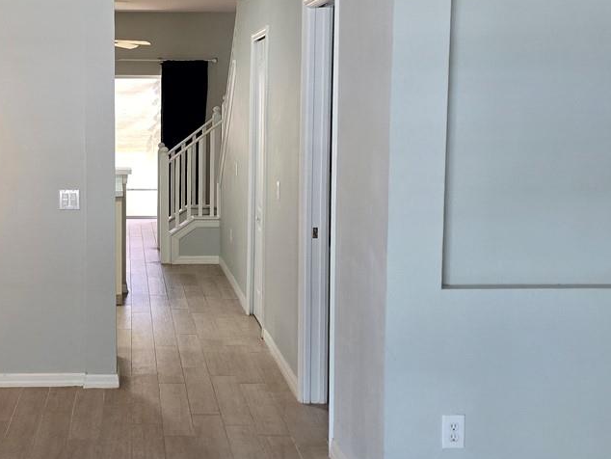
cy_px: 199
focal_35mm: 58
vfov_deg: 25.2
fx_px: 1024
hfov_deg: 32.2
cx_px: 111
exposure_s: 1/120
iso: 400
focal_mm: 6.3
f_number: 1.7
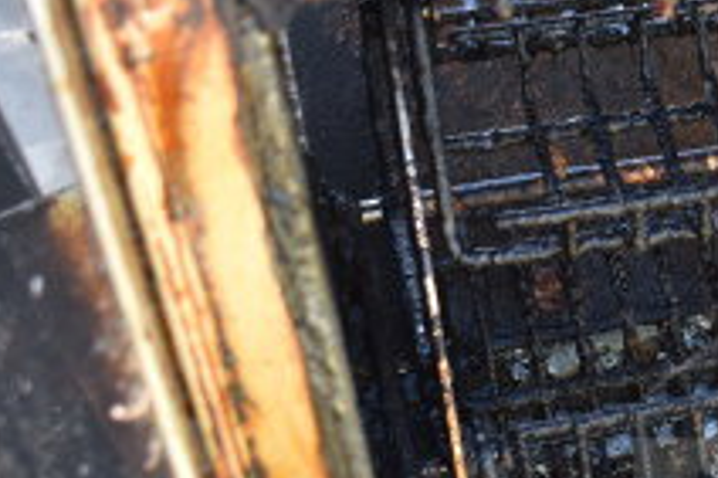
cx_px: 1013
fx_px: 1893
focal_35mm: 95
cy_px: 331
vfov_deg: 14.3
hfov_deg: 19.3
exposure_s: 1/80
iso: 200
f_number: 4.5
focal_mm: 22
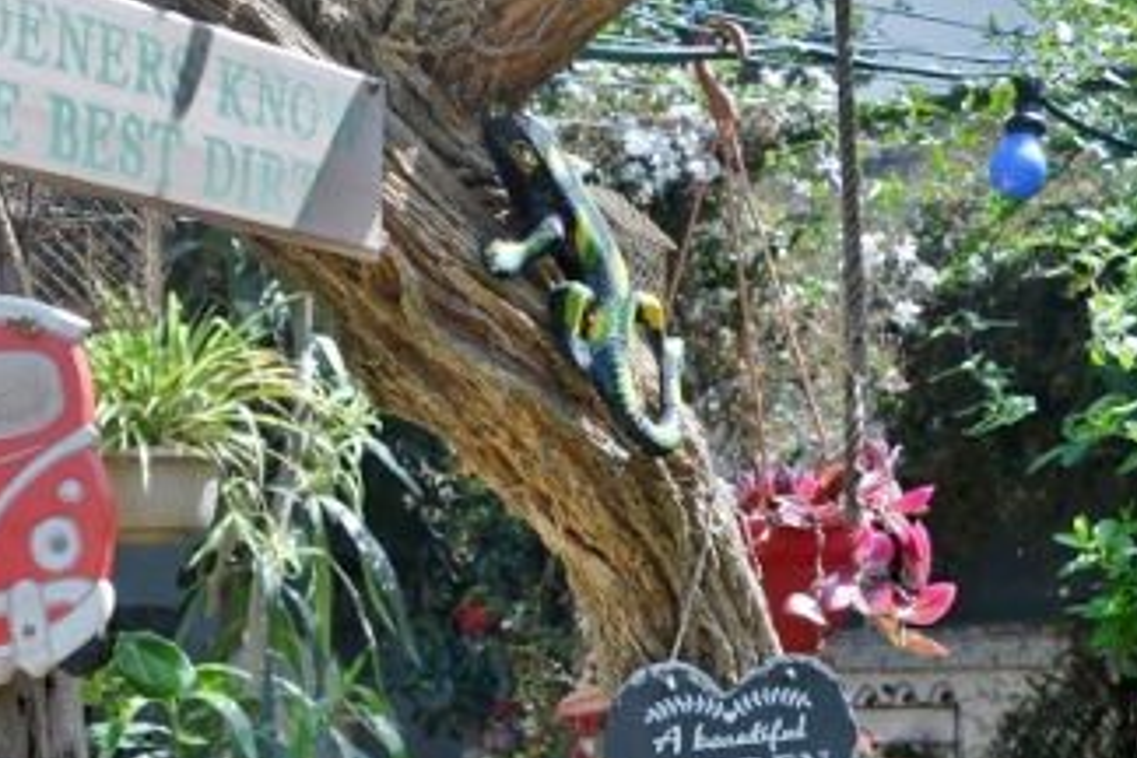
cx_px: 316
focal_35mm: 74
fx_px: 2337
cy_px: 663
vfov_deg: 18.2
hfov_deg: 27.1
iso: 200
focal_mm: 25
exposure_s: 1/125
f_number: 5.6
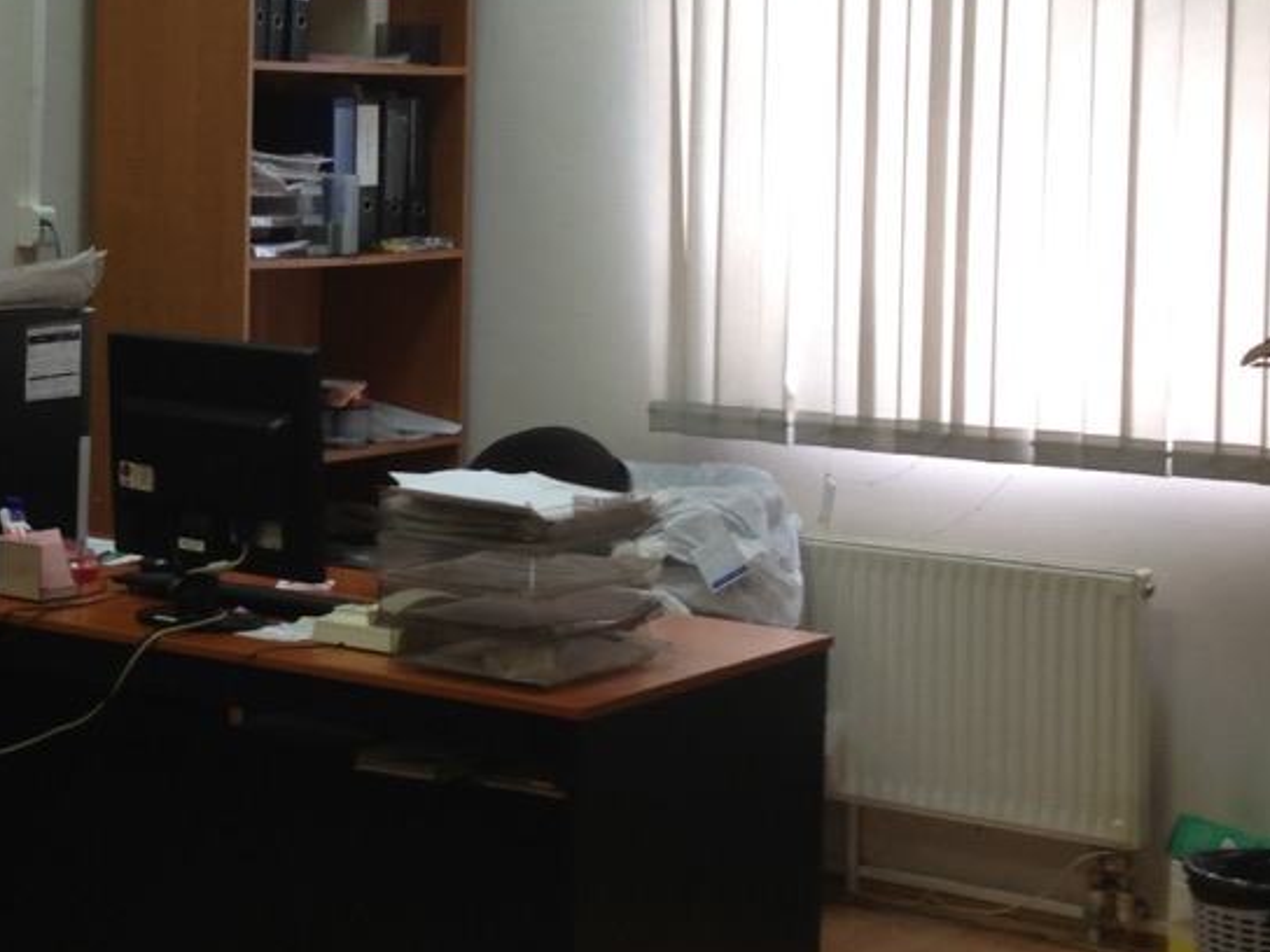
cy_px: 224
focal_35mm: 85
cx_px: 117
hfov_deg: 22.4
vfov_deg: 17.3
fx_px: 3119
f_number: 2.4
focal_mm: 4.13
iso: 50
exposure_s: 1/20
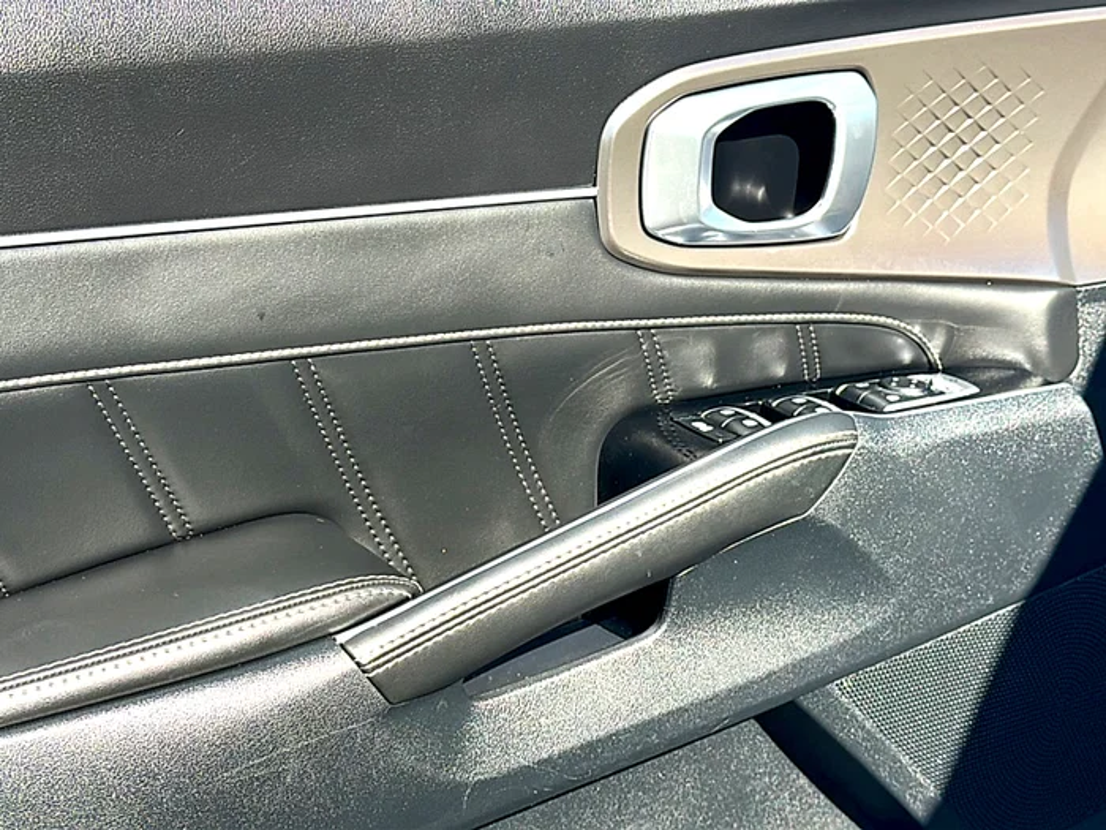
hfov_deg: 37.5
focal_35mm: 51
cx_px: 553
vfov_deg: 28.6
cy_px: 415
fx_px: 1629
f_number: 1.78
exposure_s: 1/485
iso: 64
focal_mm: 6.86
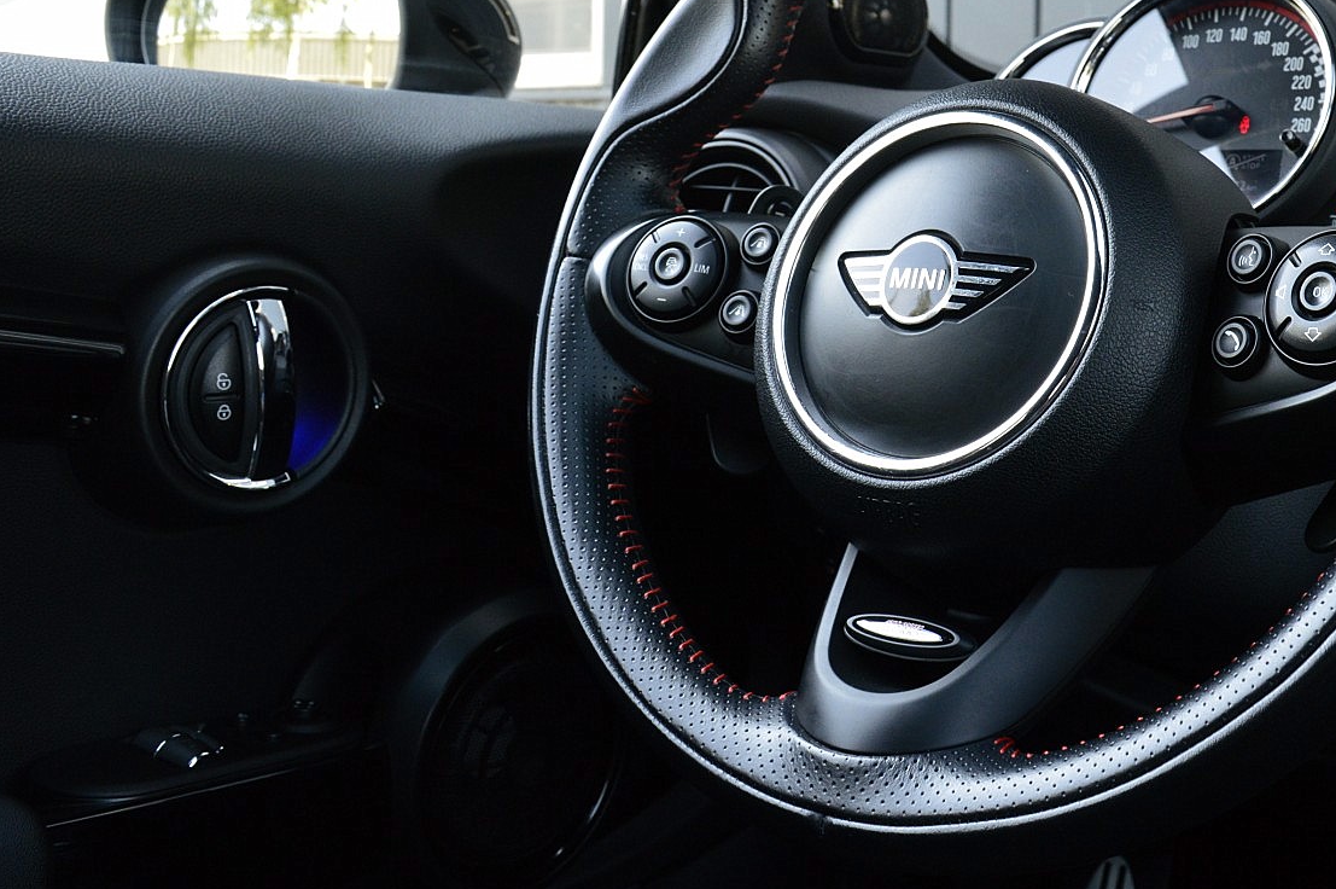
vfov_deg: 30.2
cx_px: 975
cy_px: 291
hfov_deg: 43.3
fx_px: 1631
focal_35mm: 44
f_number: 8
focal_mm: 20
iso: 720
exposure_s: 1/60
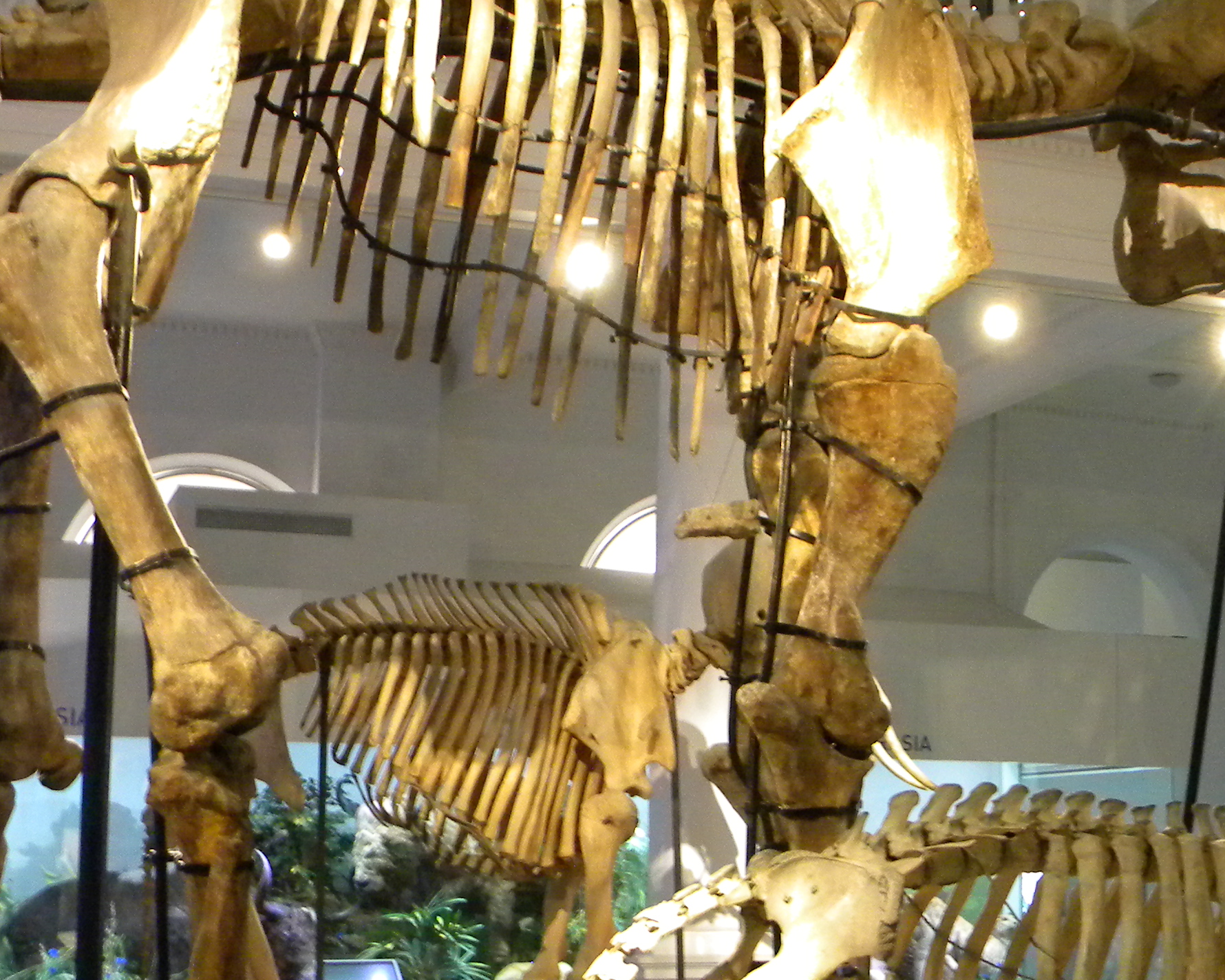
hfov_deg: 33.0
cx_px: 902
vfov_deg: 27.0
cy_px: 624
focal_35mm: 56
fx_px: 2030
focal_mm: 5
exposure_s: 1/9
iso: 444
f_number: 3.5
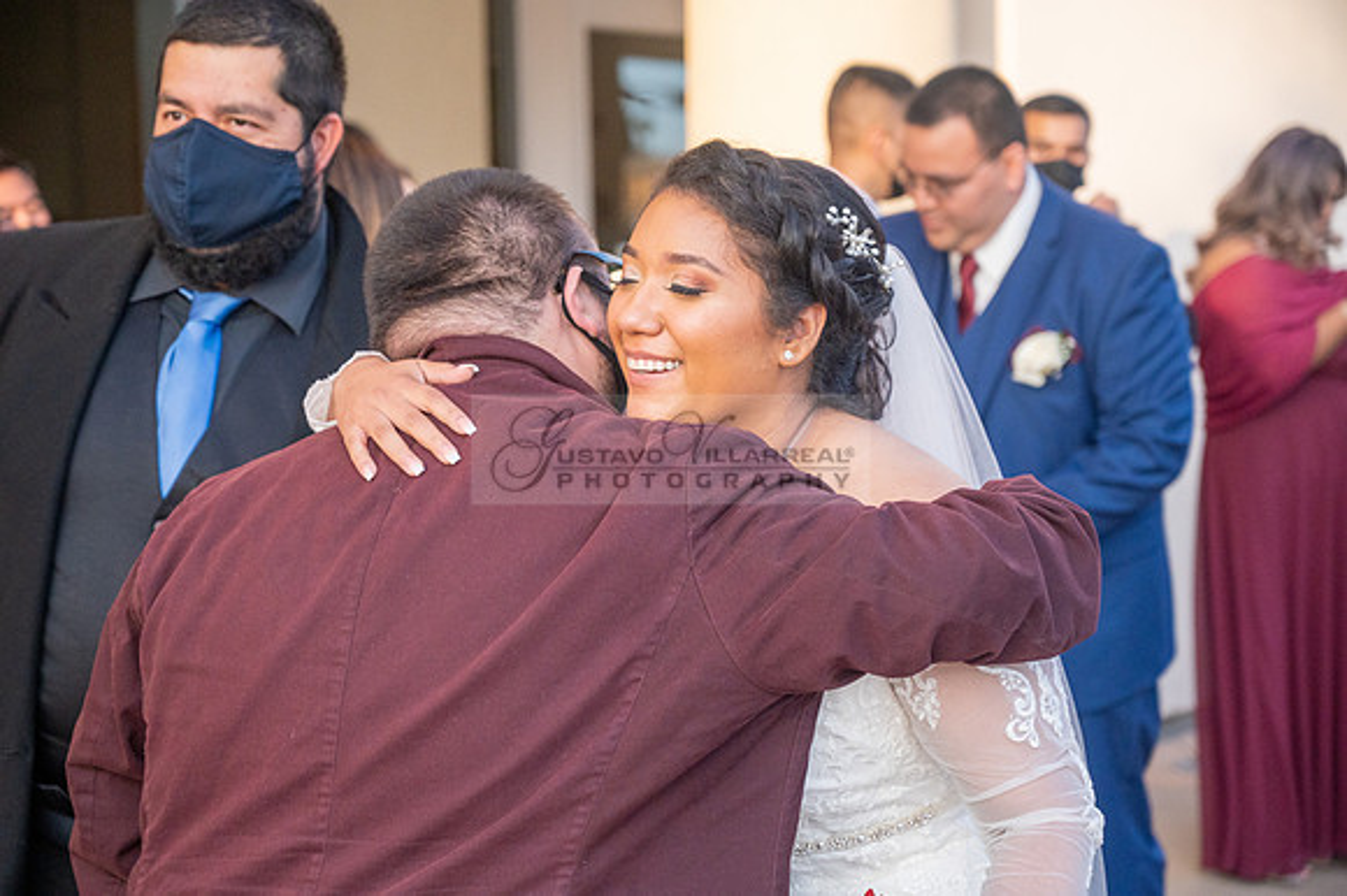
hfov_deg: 28.9
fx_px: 2618
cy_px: 448
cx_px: 674
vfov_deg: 19.4
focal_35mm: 70
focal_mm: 70
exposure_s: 1/4000
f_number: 4
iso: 2500
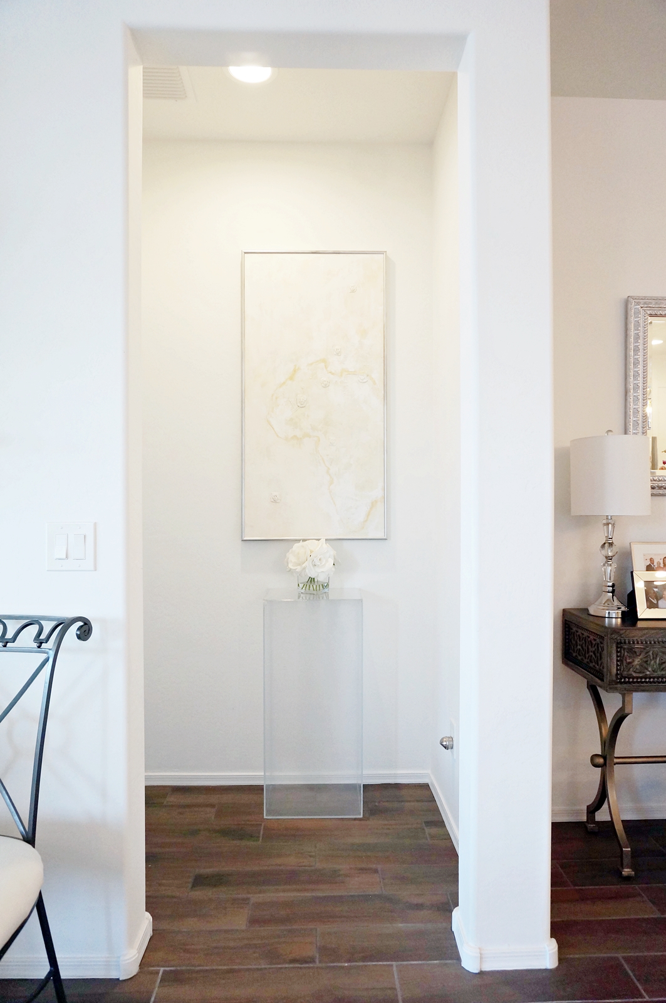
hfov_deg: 53.0
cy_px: 502
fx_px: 668
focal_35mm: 24
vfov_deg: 73.8
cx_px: 333
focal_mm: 16
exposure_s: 1/160
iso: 500
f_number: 4
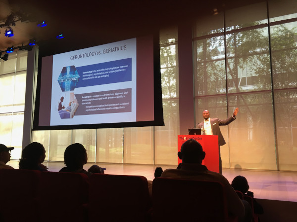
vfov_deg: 48.2
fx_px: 249
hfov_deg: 61.7
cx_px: 148
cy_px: 111
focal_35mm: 29
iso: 64
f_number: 2.2
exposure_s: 1/30
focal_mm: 4.15
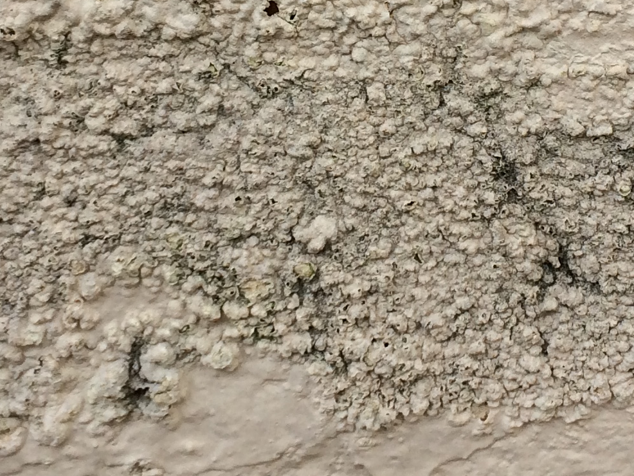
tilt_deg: -19.5
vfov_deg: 15.0
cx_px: 336
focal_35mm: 96
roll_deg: -0.6
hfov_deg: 20.4
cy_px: -66
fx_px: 1759
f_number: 2.2
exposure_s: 1/1080
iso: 32
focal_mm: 4.15
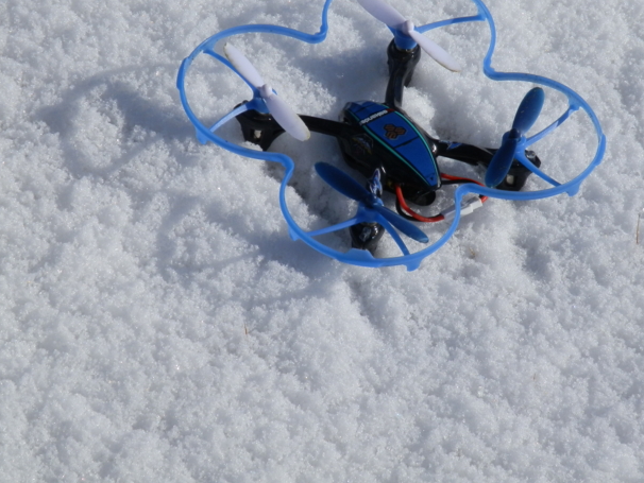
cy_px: 190
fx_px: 5155
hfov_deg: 7.1
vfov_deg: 5.4
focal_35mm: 277
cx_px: 392
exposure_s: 1/400
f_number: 10.2
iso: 80
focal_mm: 37.58
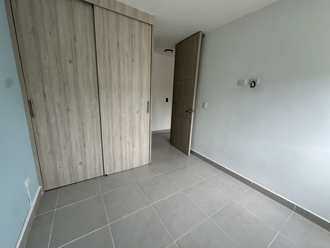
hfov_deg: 102.1
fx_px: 133
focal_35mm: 14
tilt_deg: -11.9
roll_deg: -1.8
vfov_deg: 85.7
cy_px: 124
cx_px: 165
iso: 40
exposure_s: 1/159
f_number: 2.2
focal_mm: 2.22
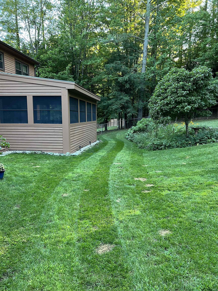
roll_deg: -0.9
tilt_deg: -7.2
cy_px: 146
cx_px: 109
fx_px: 218
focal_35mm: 26
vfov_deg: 67.3
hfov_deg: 53.1
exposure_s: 1/98
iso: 125
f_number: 1.5
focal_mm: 5.7
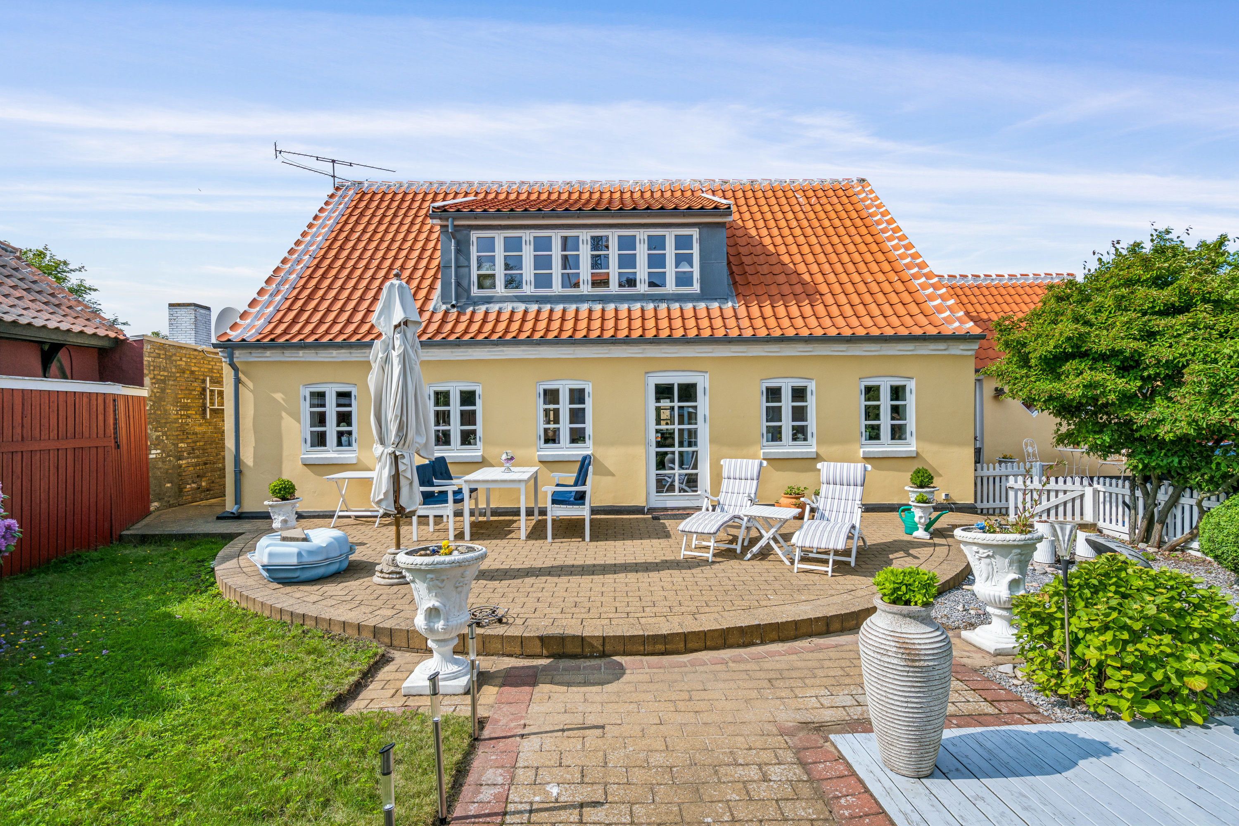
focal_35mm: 18
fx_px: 619
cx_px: 620
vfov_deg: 67.4
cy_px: 413
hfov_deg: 90.0
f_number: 8
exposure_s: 1/1250
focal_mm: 18
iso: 400
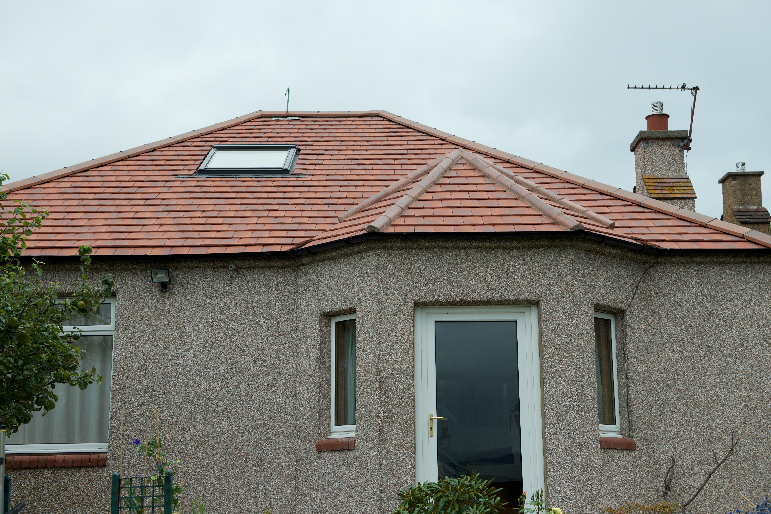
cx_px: 386
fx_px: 1114
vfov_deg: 26.0
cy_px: 257
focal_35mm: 52
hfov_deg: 38.2
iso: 200
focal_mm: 52
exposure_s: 1/250
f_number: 8
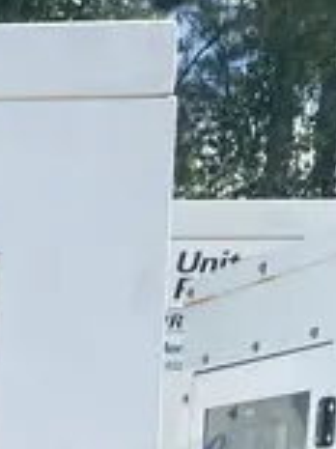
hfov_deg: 10.5
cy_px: 798
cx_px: -452
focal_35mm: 123
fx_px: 1594
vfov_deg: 14.2
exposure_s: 1/2183
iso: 32
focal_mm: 4.25
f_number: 1.8
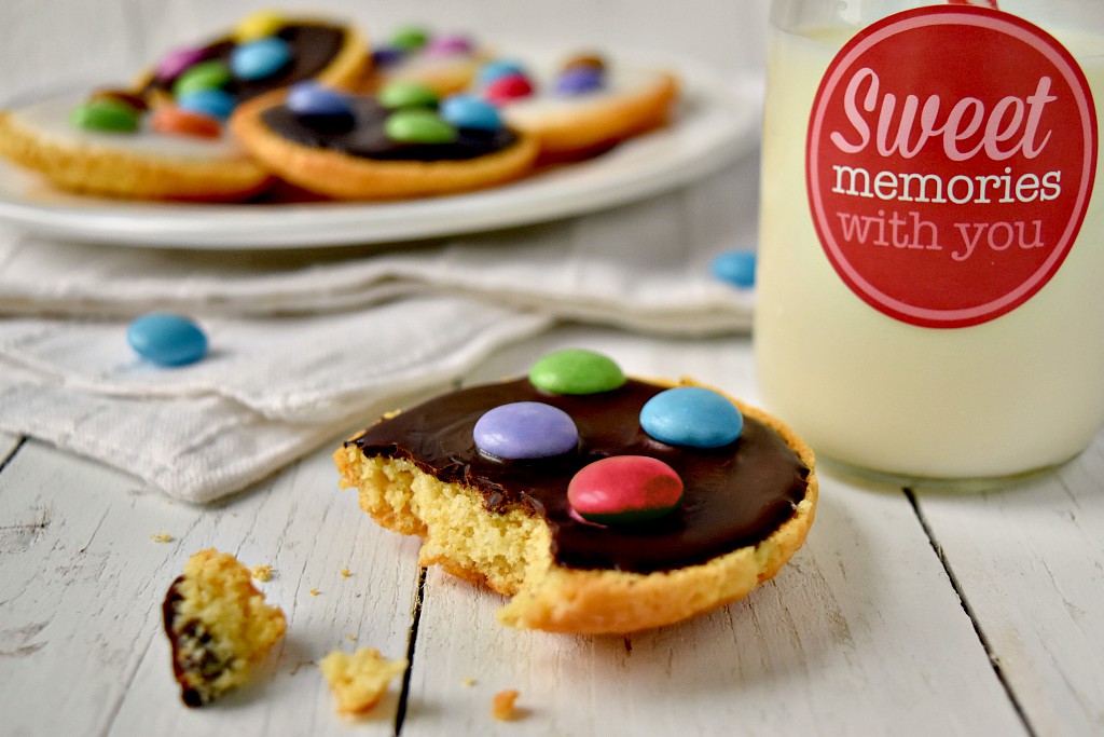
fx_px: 1242
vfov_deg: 33.0
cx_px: 552
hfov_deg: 47.9
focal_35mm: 40
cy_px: 368
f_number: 4
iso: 800
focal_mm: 27
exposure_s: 1/250
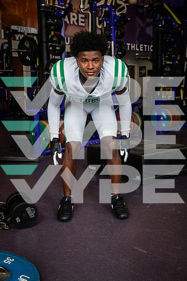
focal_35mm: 48
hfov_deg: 28.1
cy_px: 140
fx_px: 374
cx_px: 94
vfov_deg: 41.1
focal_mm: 48
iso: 800
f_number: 7.1
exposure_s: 1/250
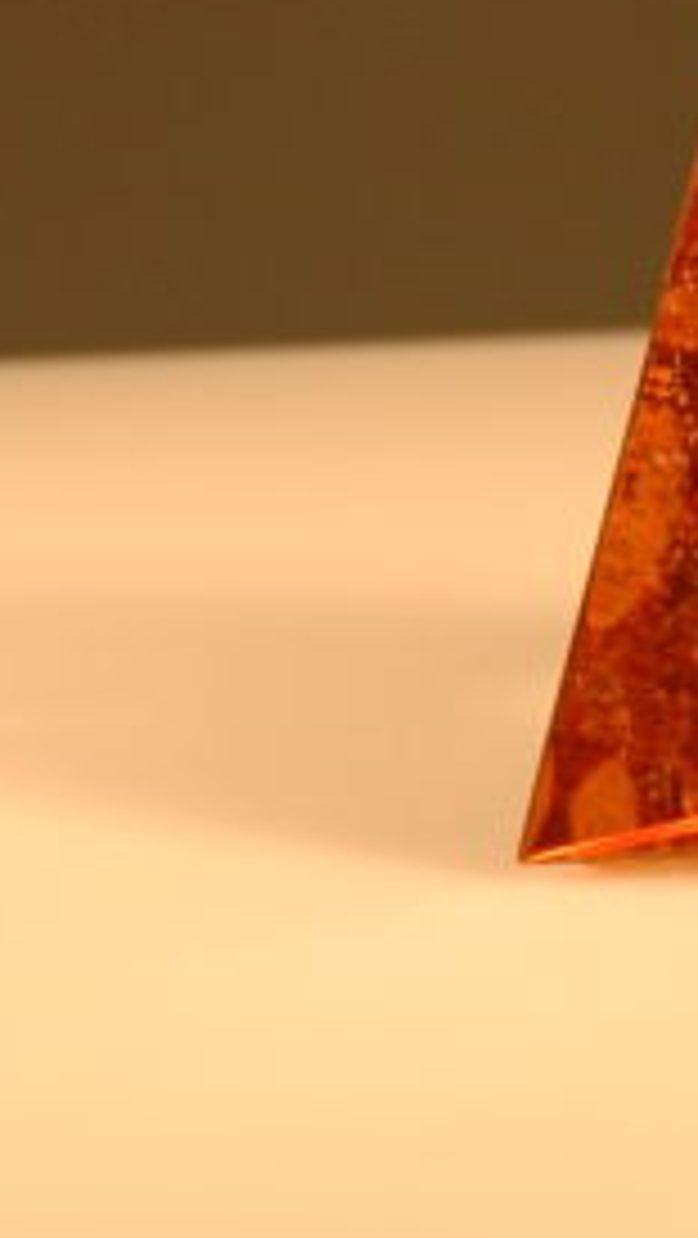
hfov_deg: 6.4
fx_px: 5945
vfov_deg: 11.7
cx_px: 1608
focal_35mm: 181
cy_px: -227
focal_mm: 31
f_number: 4
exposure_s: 1/320
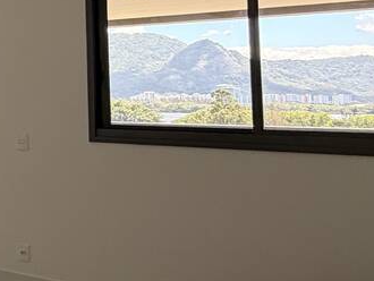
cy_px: 60
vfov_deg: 23.7
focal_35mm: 61
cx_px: -284
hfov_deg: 21.6
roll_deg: +0.1
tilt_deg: +3.7
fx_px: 660
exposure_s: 1/240
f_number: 2.2
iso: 40
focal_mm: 2.22
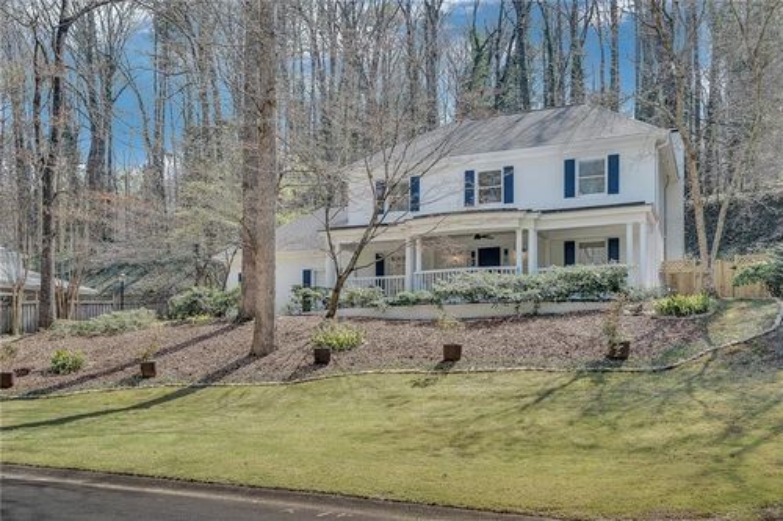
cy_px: 260
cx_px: 392
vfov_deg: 49.5
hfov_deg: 69.4
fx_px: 565
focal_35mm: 26
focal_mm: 26
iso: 100
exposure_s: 1/320
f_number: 8
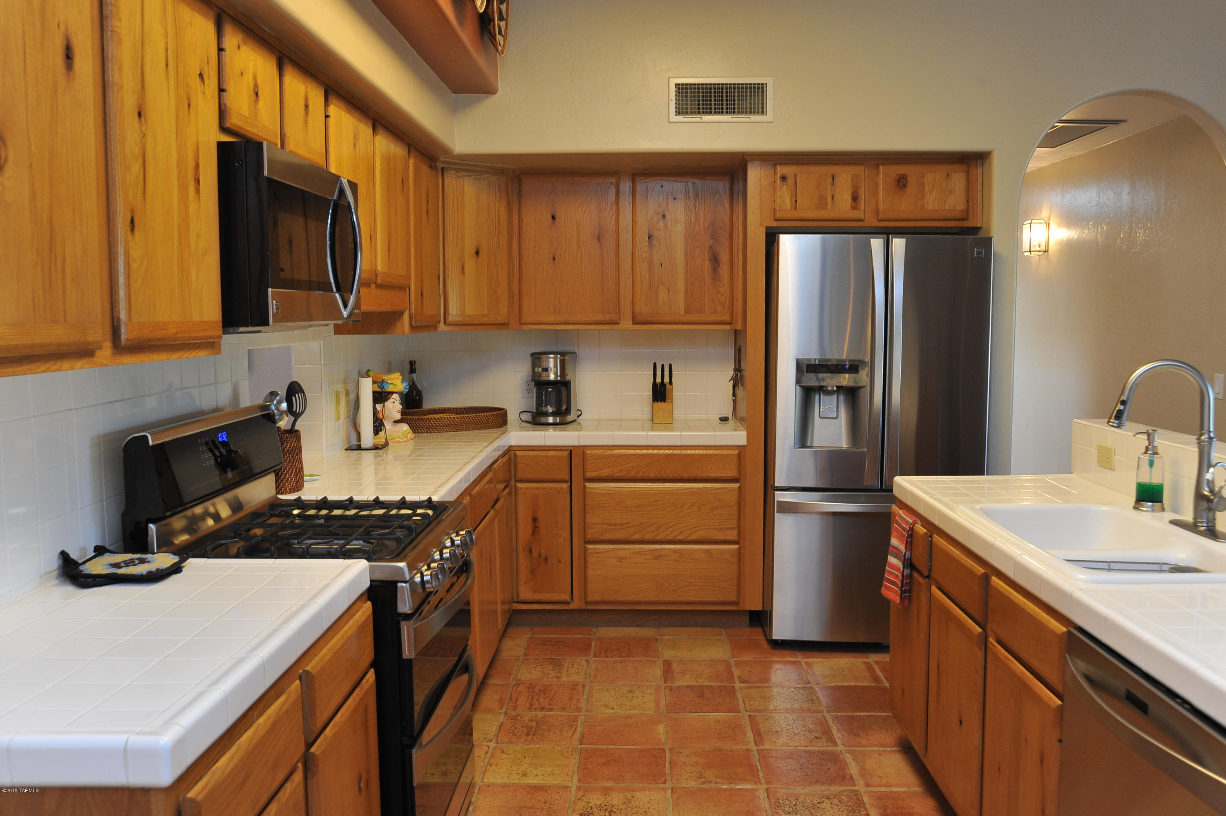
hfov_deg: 62.0
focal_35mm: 30
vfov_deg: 43.6
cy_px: 408
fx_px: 1021
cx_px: 613
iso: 1000
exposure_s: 1/30
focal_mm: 30
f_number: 7.1
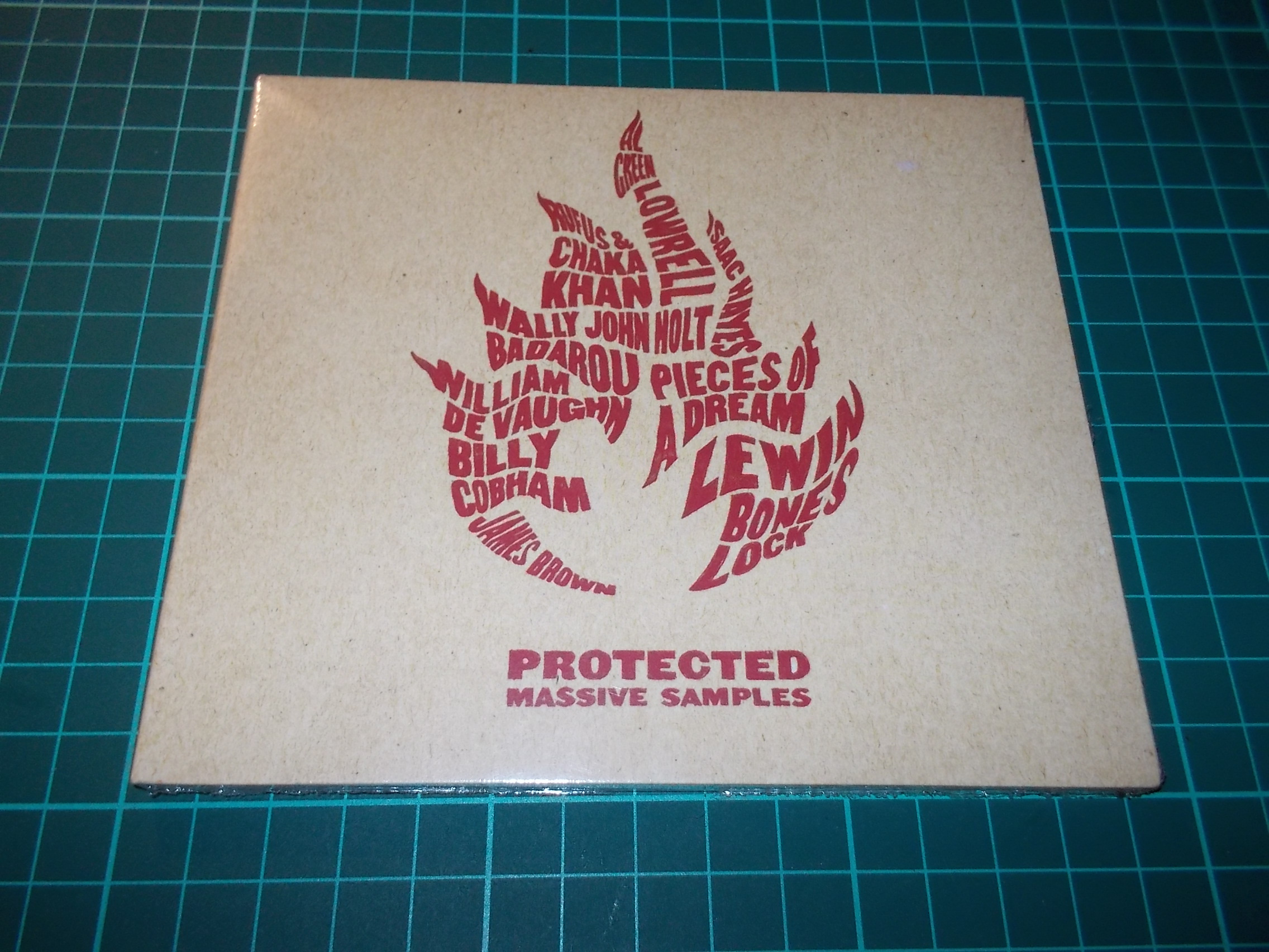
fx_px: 1063
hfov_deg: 61.7
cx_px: 634
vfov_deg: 48.2
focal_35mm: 29
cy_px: 476
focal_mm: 4.1
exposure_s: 1/30
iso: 200
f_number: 3.3
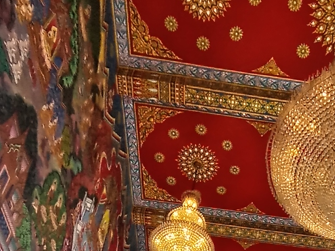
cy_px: 376
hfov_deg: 35.5
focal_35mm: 53
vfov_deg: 22.6
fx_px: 513
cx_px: 245
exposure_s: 1/40
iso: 164
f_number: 2.2
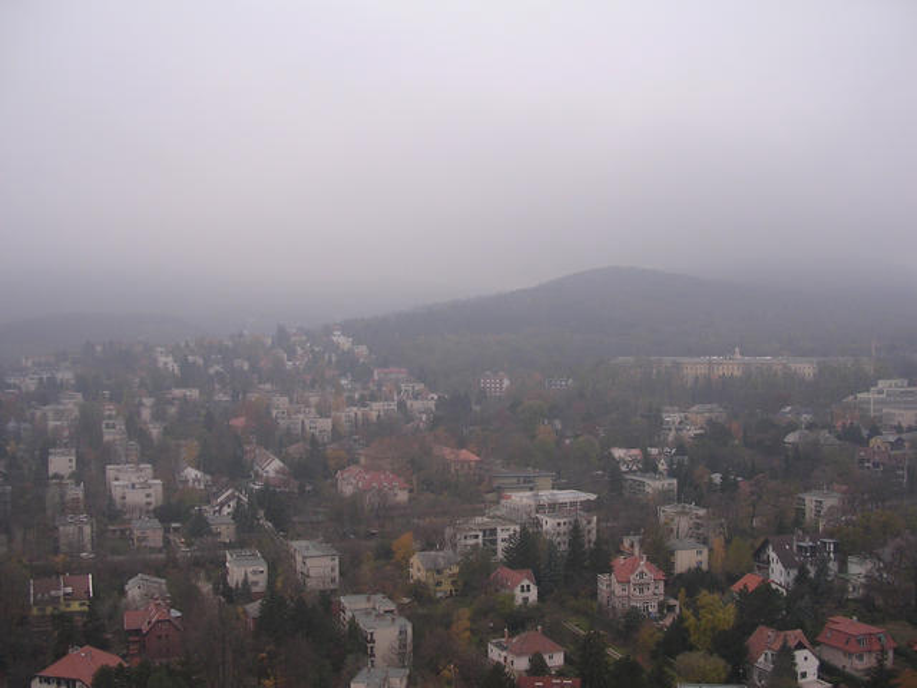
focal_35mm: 38
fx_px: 1007
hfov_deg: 49.0
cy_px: 344
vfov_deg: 37.7
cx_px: 458
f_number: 2.8
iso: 100
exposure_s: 1/330
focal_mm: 5.8
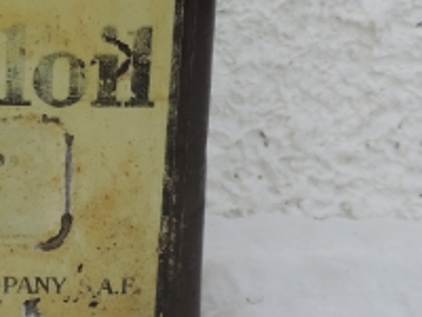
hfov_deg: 25.6
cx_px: -8
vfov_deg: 20.1
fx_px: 878
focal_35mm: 72
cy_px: 49
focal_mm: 4.3
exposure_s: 1/500
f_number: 3
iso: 80
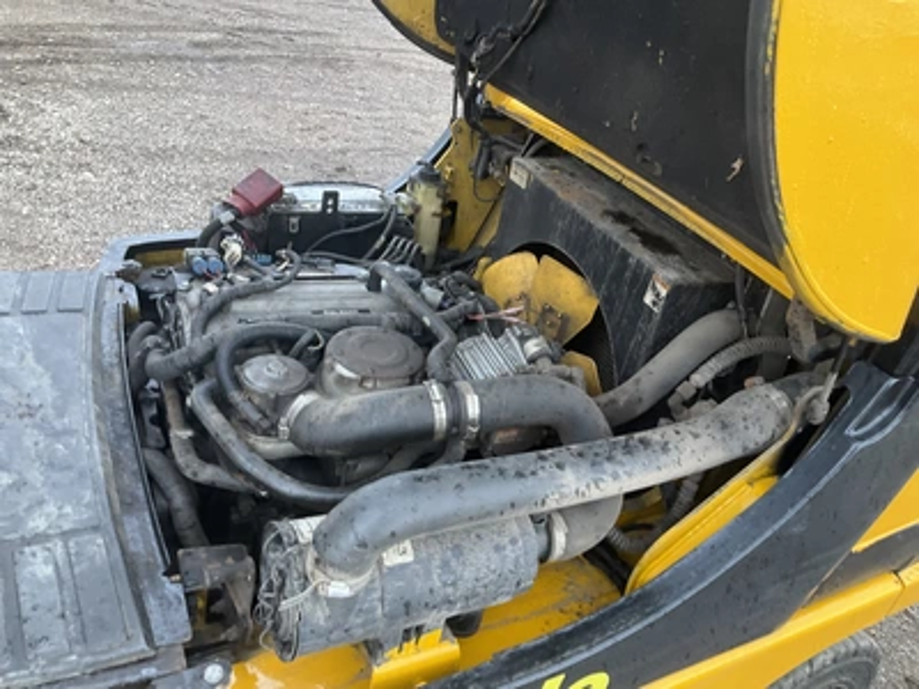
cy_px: 344
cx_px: 460
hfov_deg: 61.7
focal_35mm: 29
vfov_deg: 48.2
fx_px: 770
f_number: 1.8
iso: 50
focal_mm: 3
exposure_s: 1/122
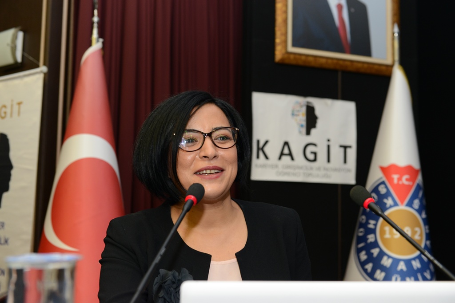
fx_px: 607
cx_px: 228
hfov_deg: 41.1
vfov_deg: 28.1
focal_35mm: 48
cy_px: 152
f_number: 4
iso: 1250
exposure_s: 1/125
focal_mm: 48
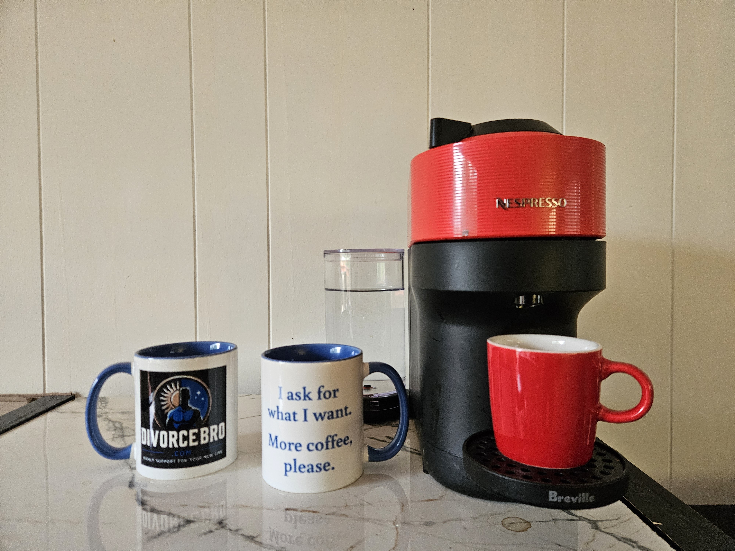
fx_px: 488
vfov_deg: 58.9
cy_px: 276
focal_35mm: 23
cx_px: 368
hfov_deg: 73.9
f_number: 1.8
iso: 500
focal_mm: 5.4
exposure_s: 1/120
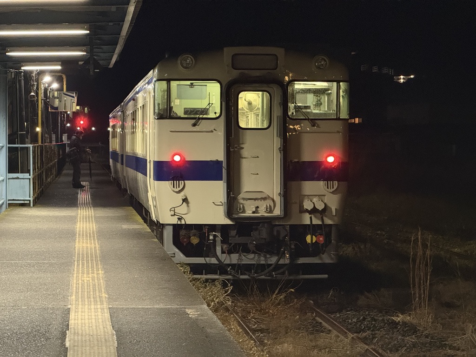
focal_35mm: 120
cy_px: 178
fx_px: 1650
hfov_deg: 16.4
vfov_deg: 12.3
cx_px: 238
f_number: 2.8
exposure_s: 1/40
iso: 1250
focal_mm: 15.66
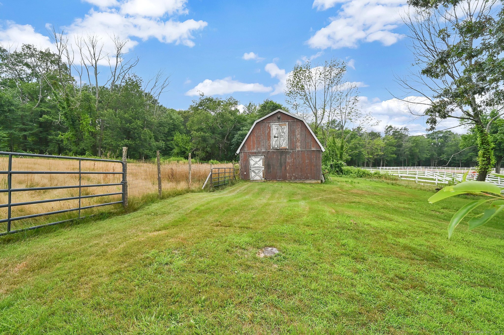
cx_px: 252
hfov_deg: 96.8
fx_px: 224
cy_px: 168
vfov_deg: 73.7
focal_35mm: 16
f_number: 8
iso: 400
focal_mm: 16
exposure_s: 1/640
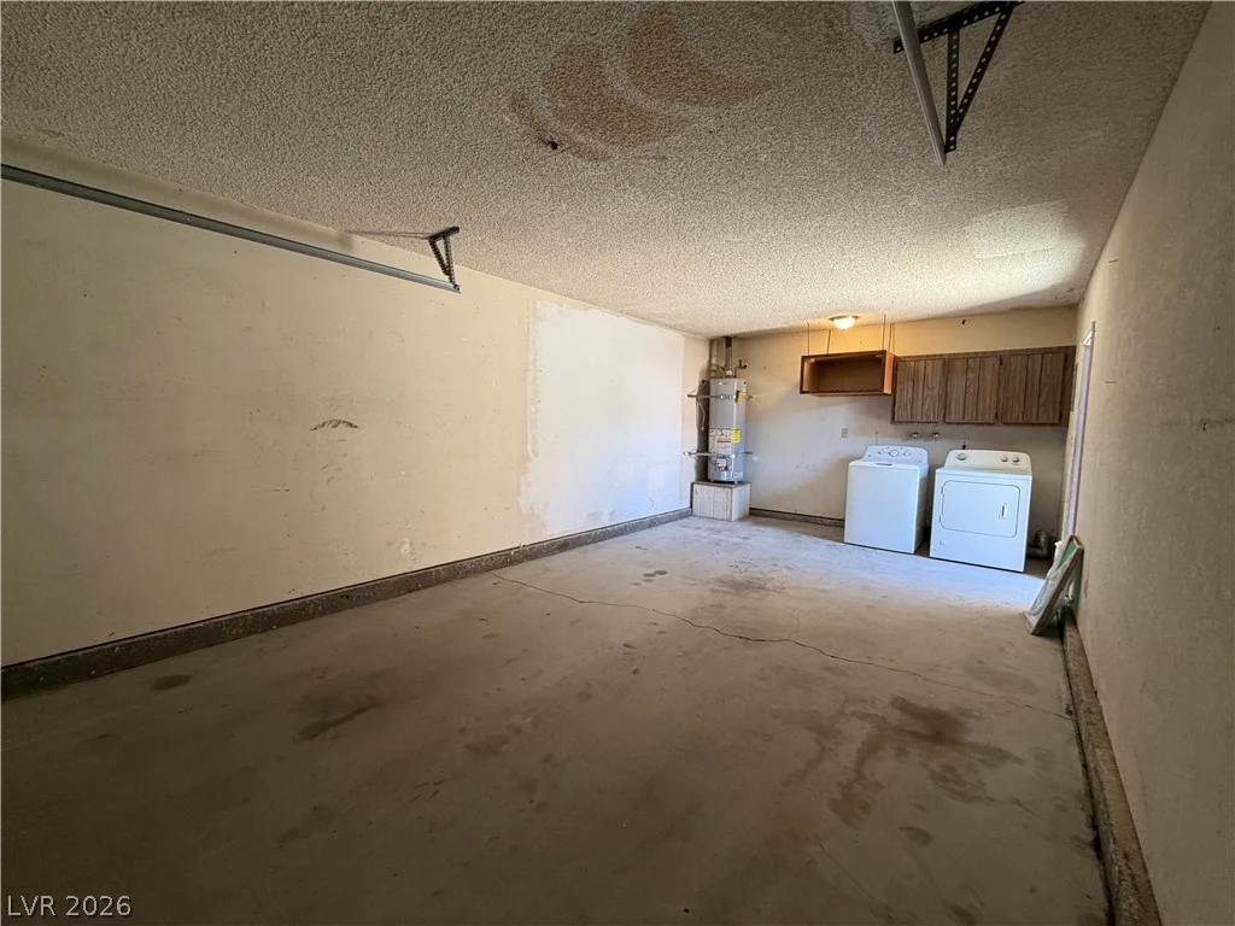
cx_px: 618
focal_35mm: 14
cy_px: 463
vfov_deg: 85.7
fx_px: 499
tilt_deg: -4.1
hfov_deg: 102.1
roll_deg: +0.0
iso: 200
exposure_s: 1/60
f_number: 2.2
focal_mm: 2.22
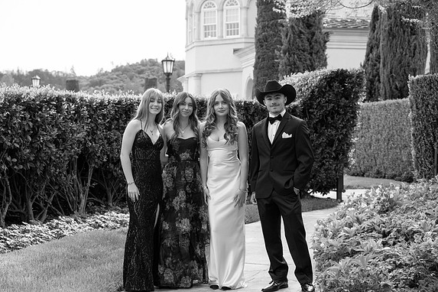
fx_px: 973
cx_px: 217
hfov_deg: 25.4
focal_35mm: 80
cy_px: 146
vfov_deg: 17.1
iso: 1250
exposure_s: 1/1600
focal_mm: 79
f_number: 6.3
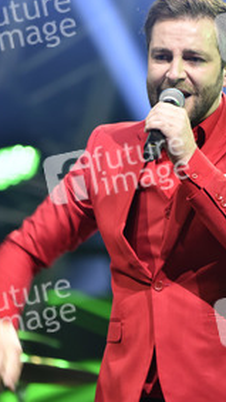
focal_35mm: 667
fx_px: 7093
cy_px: 242
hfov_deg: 1.8
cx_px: 158
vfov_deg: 3.2
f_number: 5.6
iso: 2000
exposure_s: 1/125
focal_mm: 450
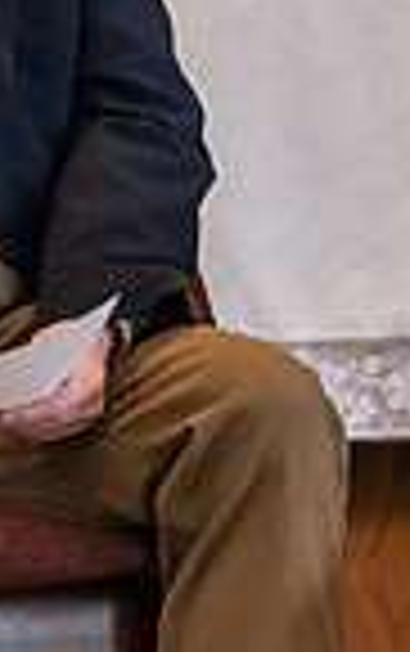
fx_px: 9073
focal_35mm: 509
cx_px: 113
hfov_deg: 2.6
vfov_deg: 4.1
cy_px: -83
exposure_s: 1/200
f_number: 3.2
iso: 4000
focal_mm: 125
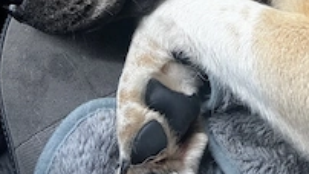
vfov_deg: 18.6
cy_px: -99
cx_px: 211
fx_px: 459
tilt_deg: -46.7
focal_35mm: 56
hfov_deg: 36.7
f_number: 1.5
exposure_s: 1/60
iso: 400
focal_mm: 5.7
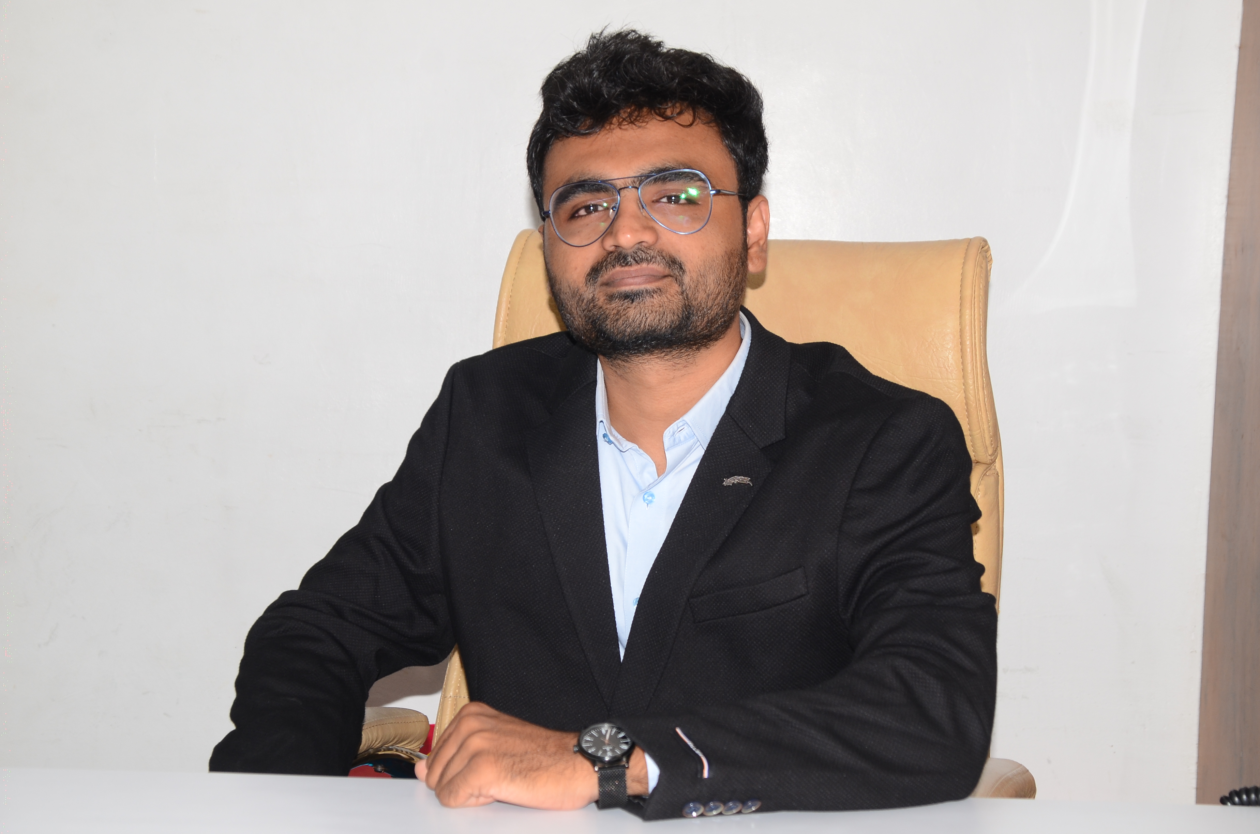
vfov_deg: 20.1
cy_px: 417
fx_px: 2358
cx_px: 630
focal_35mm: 68
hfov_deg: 29.9
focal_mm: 45
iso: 320
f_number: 5.6
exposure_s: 1/160
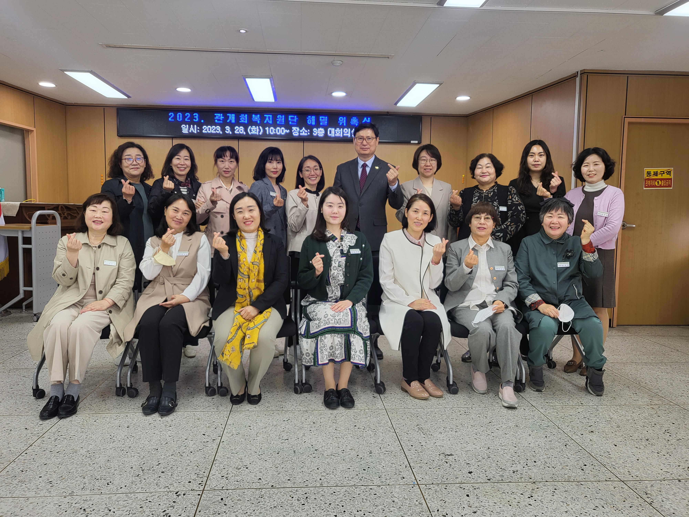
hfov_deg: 67.3
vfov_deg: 53.1
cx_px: 344
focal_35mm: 26
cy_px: 258
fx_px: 518
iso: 64
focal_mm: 4.25
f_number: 1.8
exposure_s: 1/120
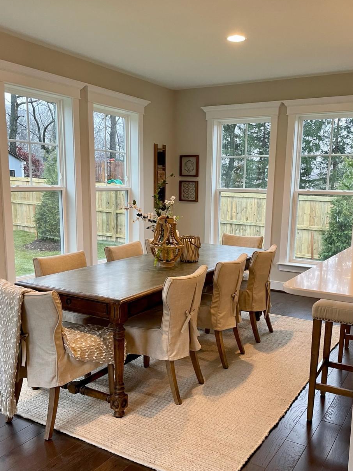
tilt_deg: -10.1
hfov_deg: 42.8
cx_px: 199
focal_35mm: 33
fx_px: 449
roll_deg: -0.5
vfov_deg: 55.2
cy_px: 262
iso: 160
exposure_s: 1/60
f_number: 1.6
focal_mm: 4.2
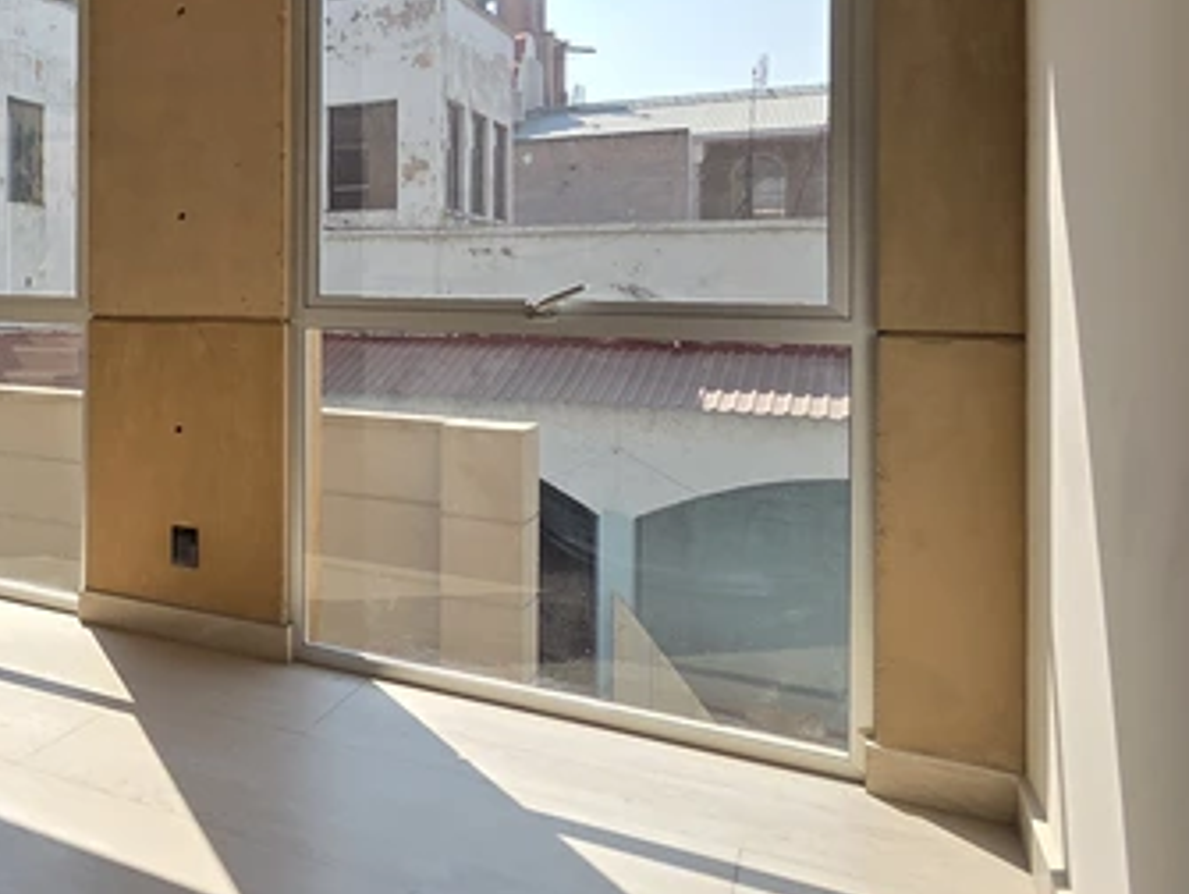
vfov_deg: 44.6
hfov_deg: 41.5
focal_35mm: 31
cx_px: -213
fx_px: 1066
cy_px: 273
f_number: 2.2
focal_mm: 2.2
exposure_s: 1/1105
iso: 50
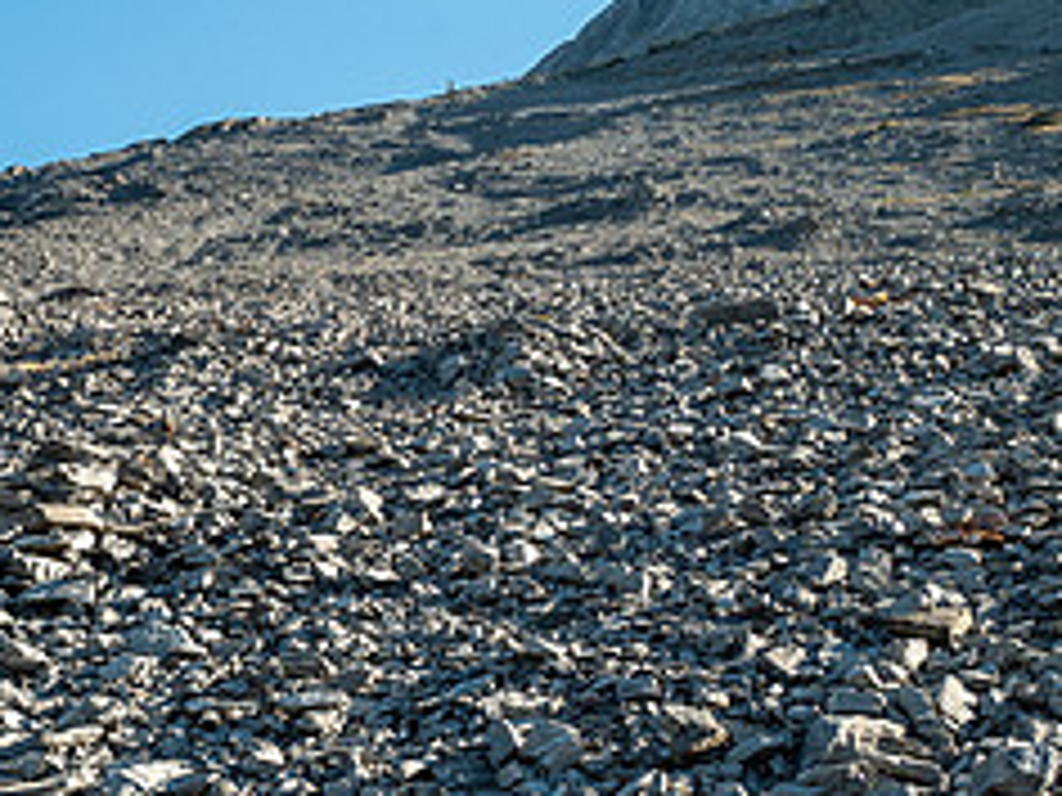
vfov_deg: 24.2
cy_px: 686
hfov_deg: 31.4
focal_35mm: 59
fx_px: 1810
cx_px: 140
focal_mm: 12
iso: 200
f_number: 8
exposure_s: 1/160
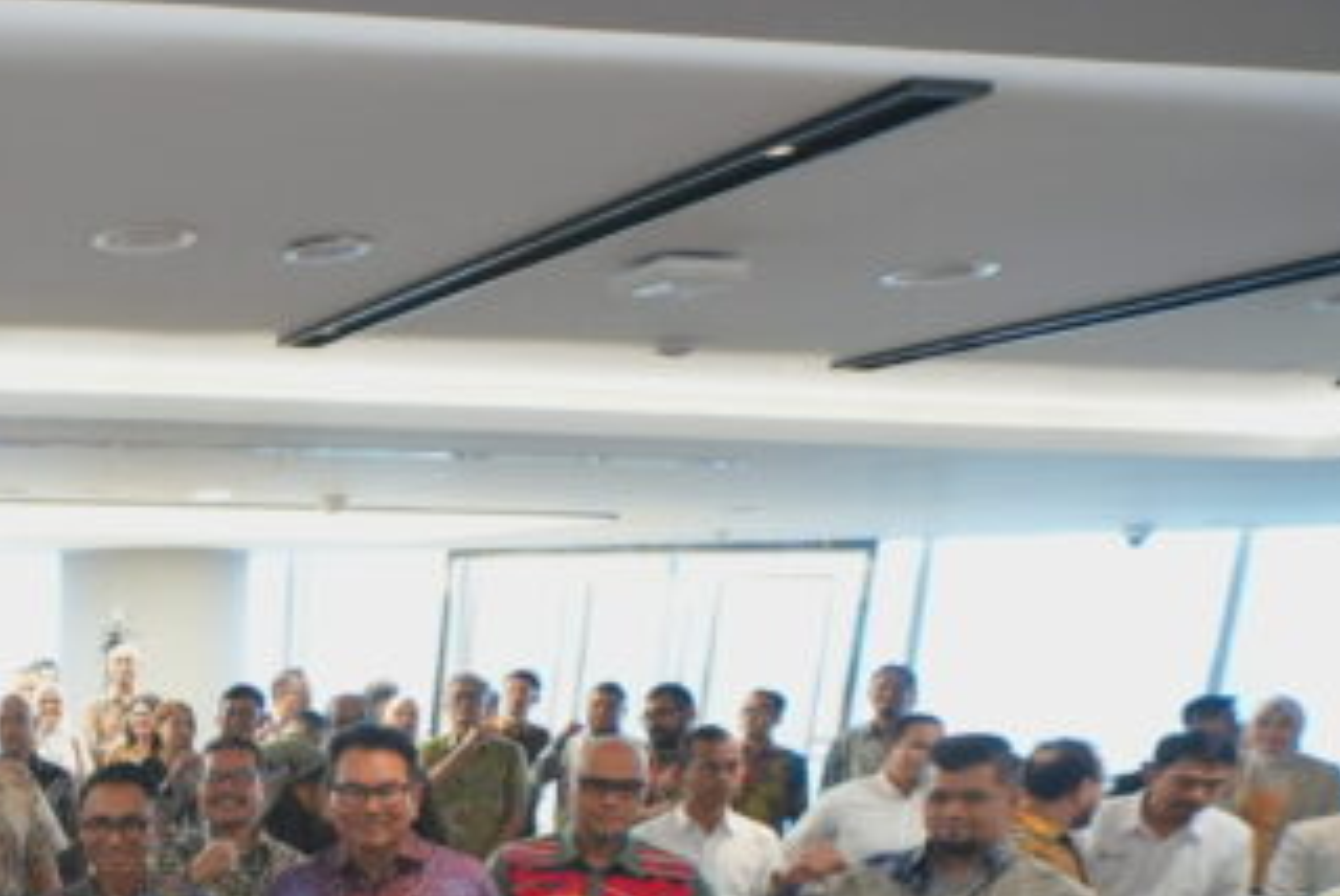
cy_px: 996
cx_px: -306
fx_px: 1490
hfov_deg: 36.2
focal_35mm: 40
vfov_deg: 29.9
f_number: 4
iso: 4000
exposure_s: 1/160
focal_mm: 16
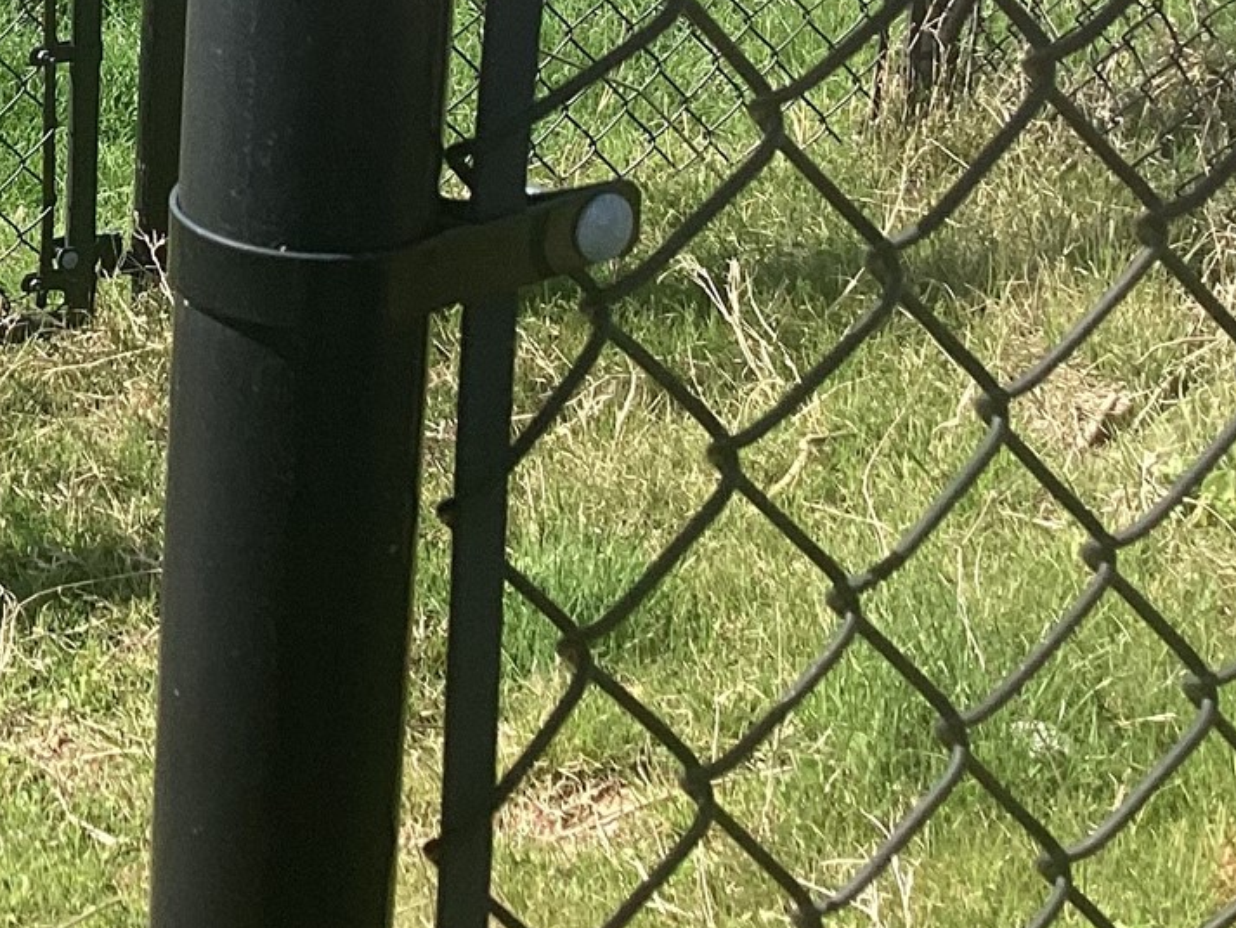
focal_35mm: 89
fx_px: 3178
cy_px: -134
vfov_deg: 16.1
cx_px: -319
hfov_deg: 20.3
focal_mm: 3.3
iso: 25
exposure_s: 1/627
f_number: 2.4
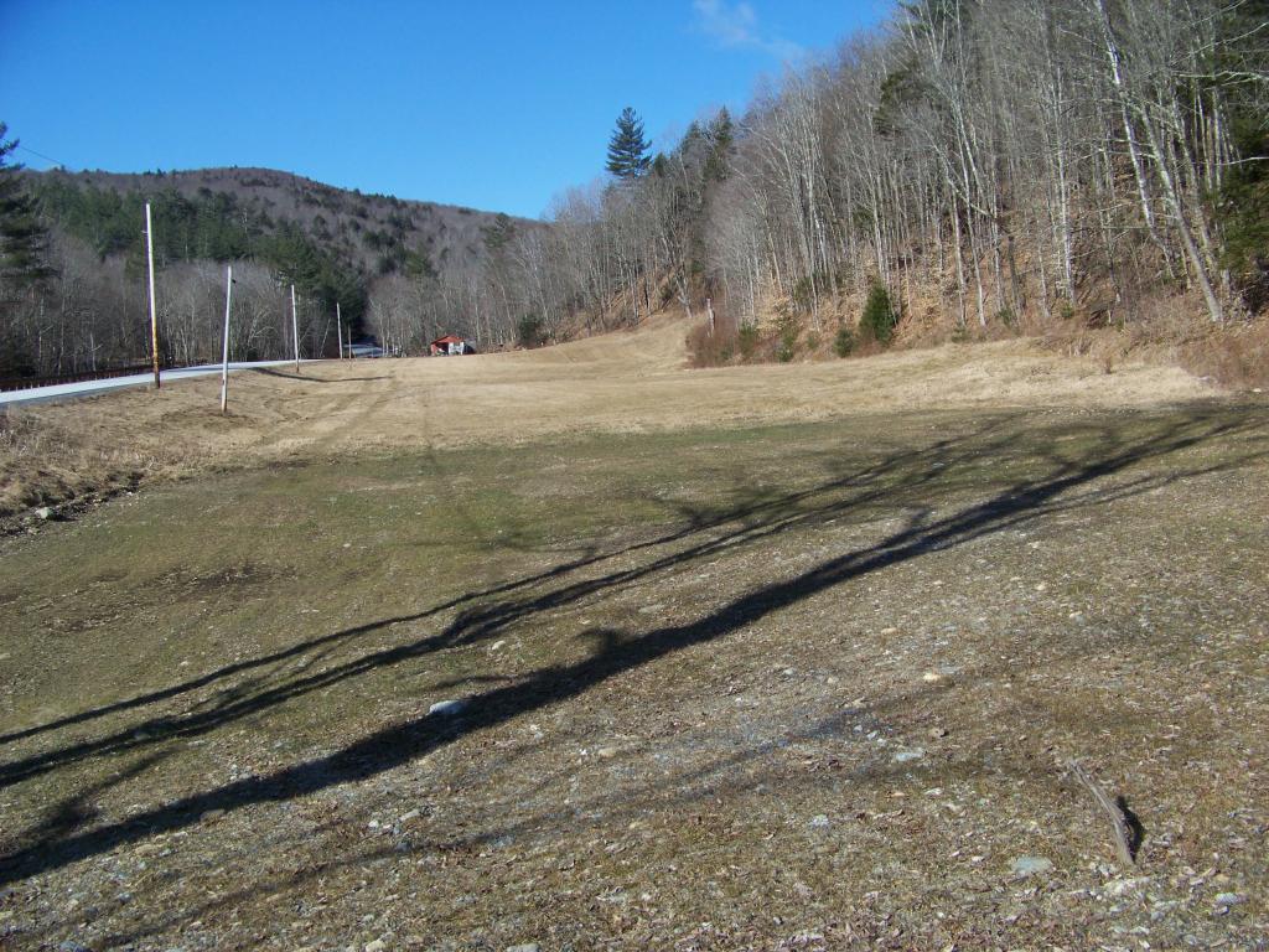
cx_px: 634
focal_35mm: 36
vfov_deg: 39.7
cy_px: 476
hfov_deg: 51.4
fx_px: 1320
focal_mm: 5.85
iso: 69
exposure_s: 1/640
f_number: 4
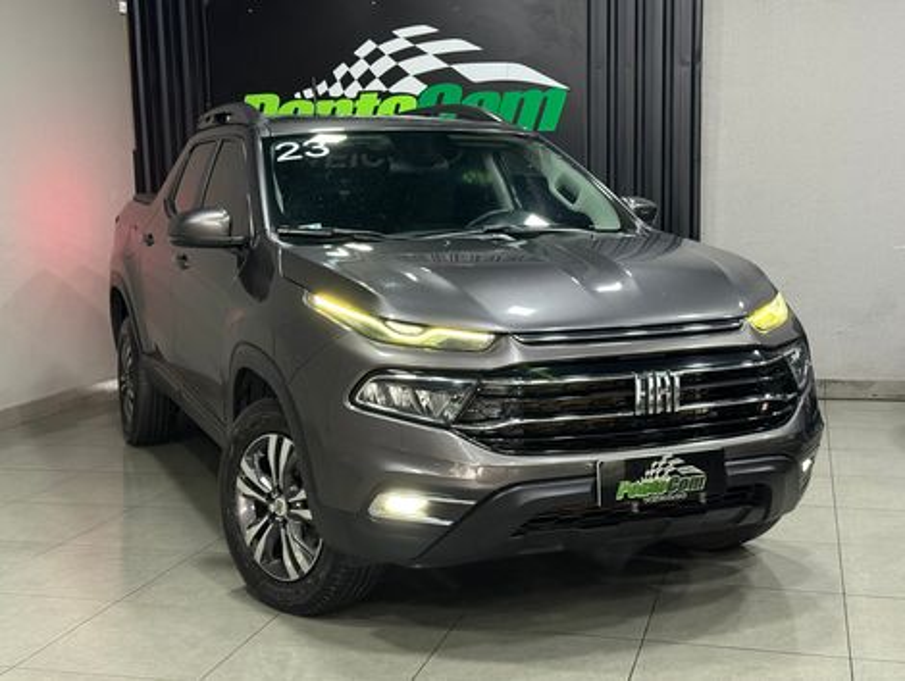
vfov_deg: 30.3
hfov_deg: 39.6
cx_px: 452
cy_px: 340
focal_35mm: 48
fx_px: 1257
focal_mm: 6.76
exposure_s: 1/39
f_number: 1.78
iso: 320
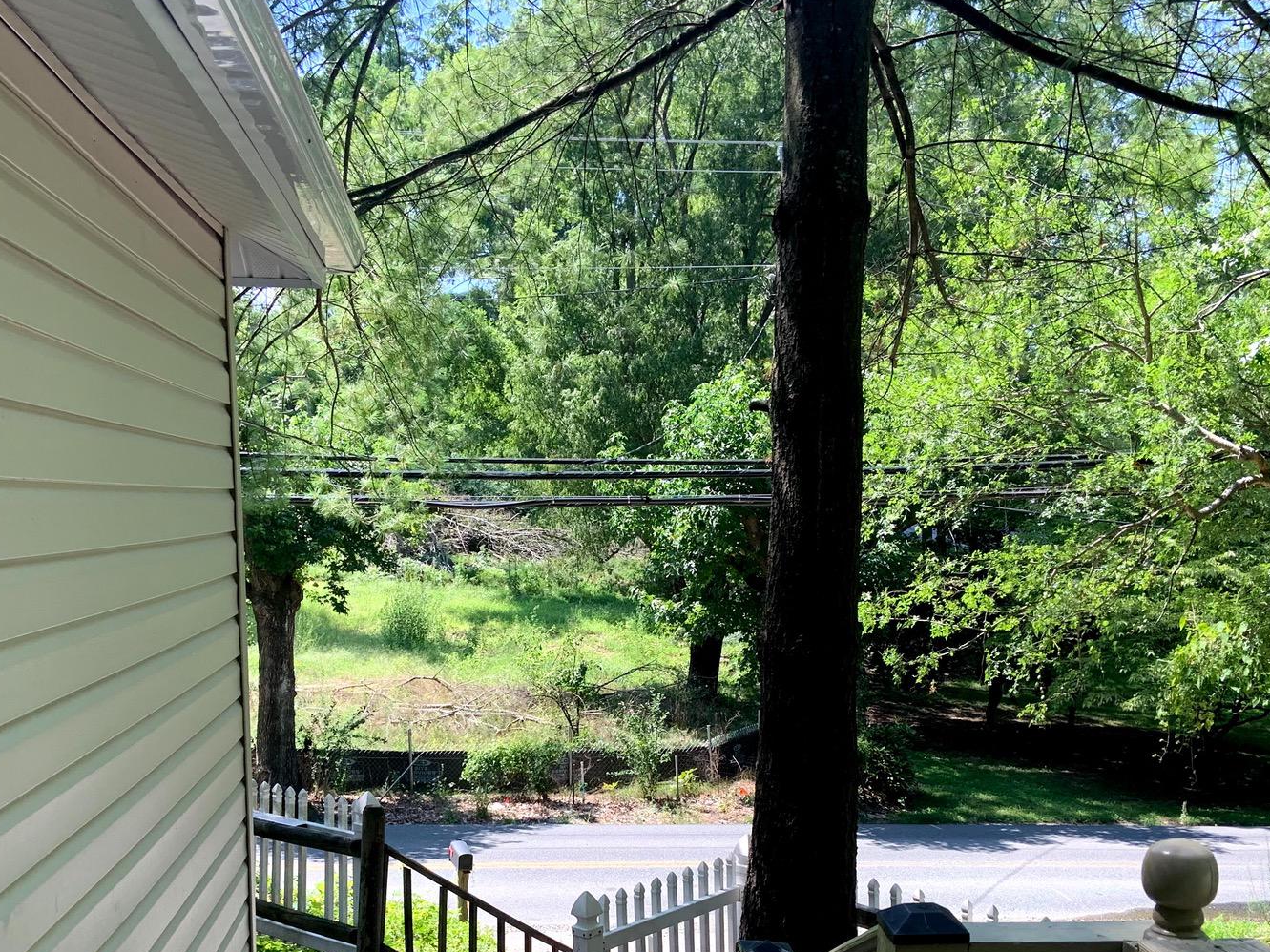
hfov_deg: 46.8
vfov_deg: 35.4
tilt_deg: -5.4
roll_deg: -0.4
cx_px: 649
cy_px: 675
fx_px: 1467
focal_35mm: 40
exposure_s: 1/318
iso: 25
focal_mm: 4.25
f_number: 1.8
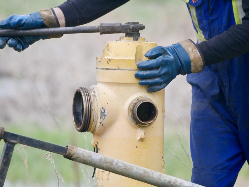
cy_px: 94
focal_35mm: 600
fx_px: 4318
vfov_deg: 2.5
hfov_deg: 3.3
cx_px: 124
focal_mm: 300
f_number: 8
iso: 800
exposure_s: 1/640
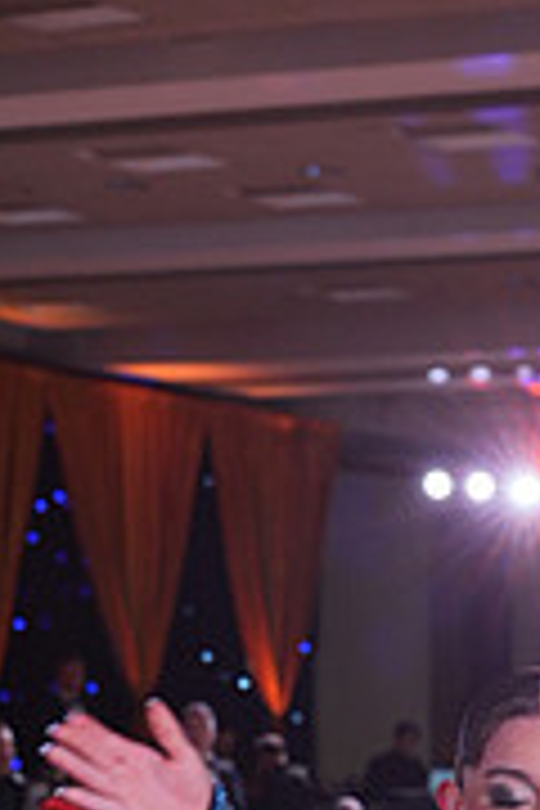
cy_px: 1251
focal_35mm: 161
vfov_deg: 12.1
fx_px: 3622
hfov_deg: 8.3
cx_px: 830
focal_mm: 50
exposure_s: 1/400
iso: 1000
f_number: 4
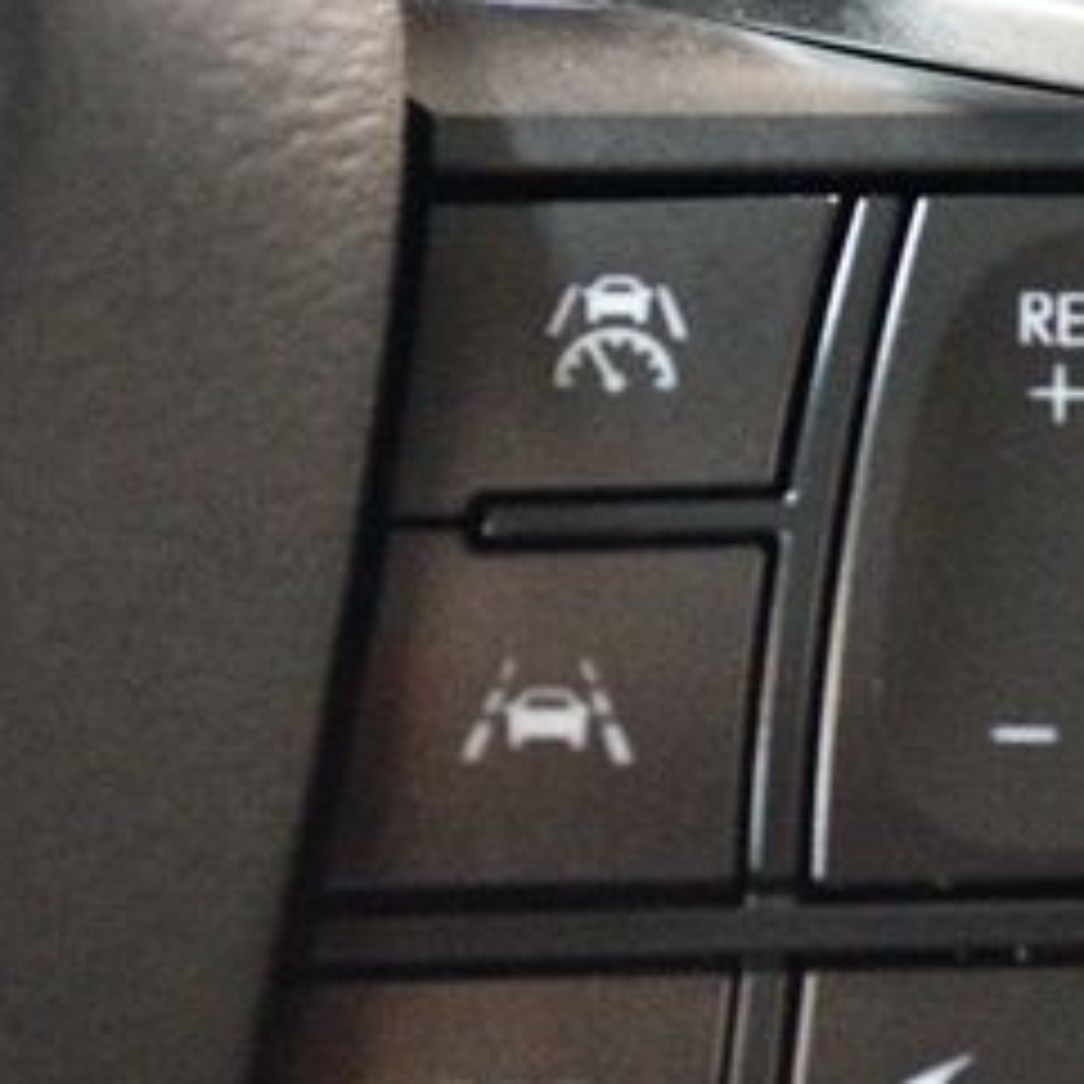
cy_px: 630
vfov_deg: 12.3
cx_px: 846
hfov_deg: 12.3
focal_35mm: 142
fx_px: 5031
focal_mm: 42
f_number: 5.3
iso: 12800
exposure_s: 1/50
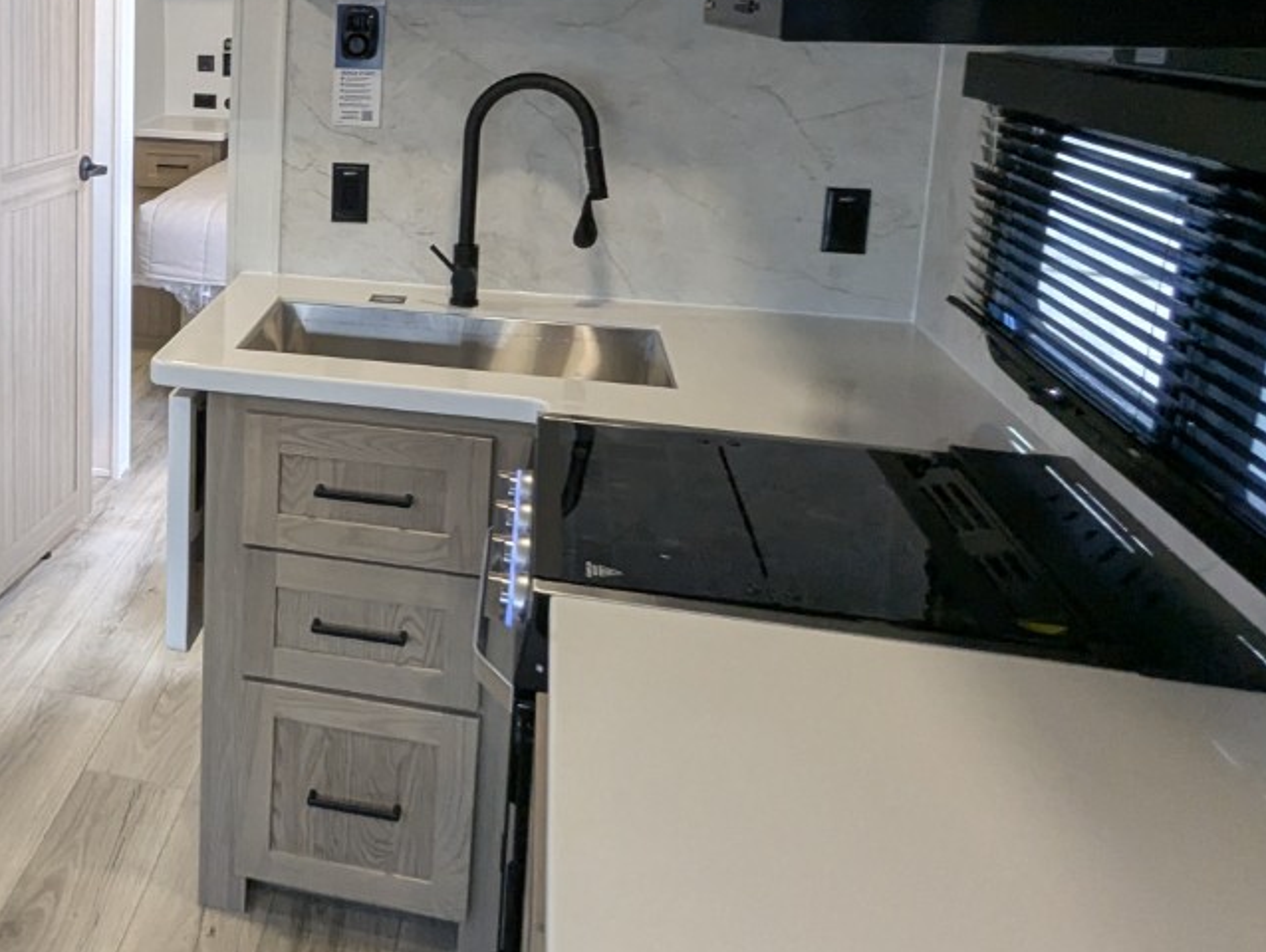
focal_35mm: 35
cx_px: 158
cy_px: 186
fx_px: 1281
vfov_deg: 39.1
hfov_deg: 47.9
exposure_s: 1/131
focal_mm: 2.35
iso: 277
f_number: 2.2
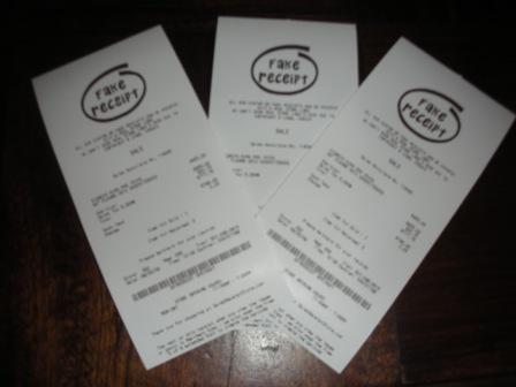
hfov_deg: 52.6
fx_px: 522
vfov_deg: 40.7
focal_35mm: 35
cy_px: 194
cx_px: 258
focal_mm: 5.8
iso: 50
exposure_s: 1/60.1
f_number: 3
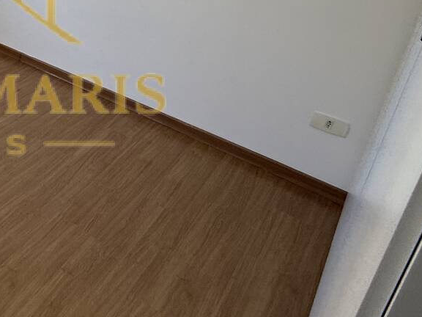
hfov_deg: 39.5
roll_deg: -2.3
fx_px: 427
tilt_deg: -20.9
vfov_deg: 36.1
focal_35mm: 35
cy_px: -9
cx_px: -73
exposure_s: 1/99
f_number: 2.2
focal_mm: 2.22
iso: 80
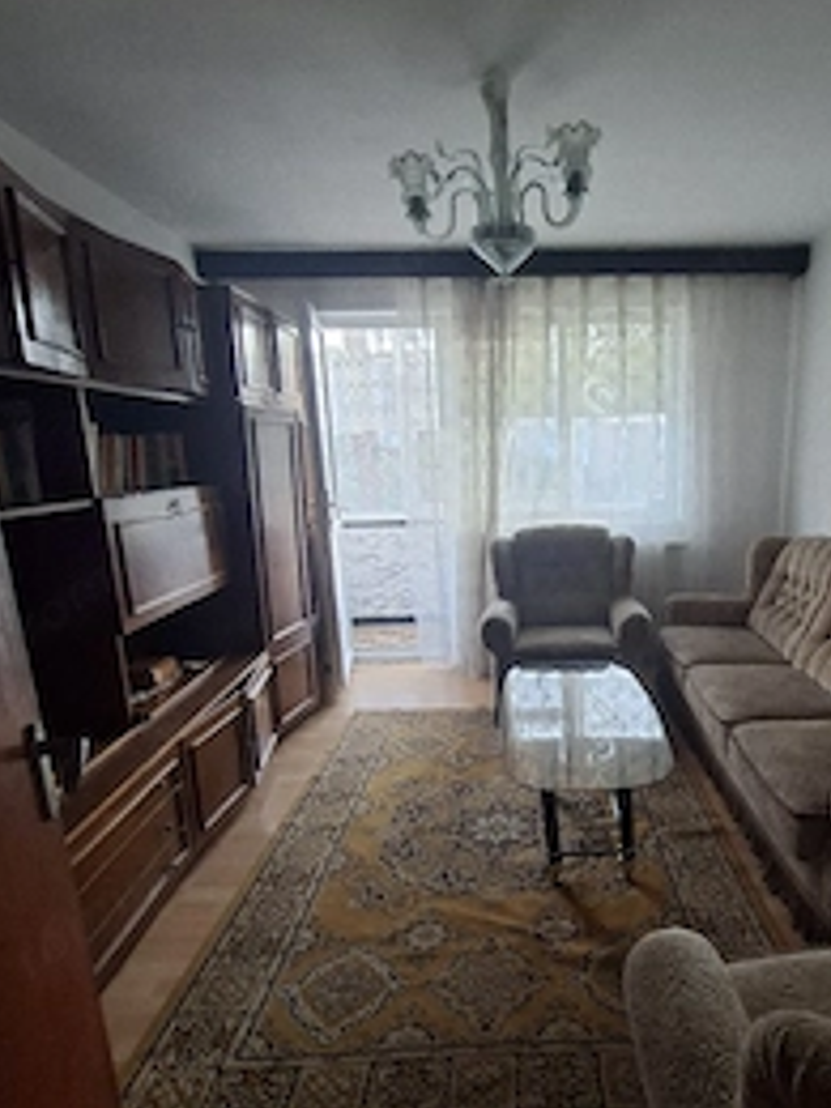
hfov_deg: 64.3
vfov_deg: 81.6
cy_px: 601
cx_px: 554
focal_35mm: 20
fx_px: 640
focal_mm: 1.74
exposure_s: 1/24
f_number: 2.2
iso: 160
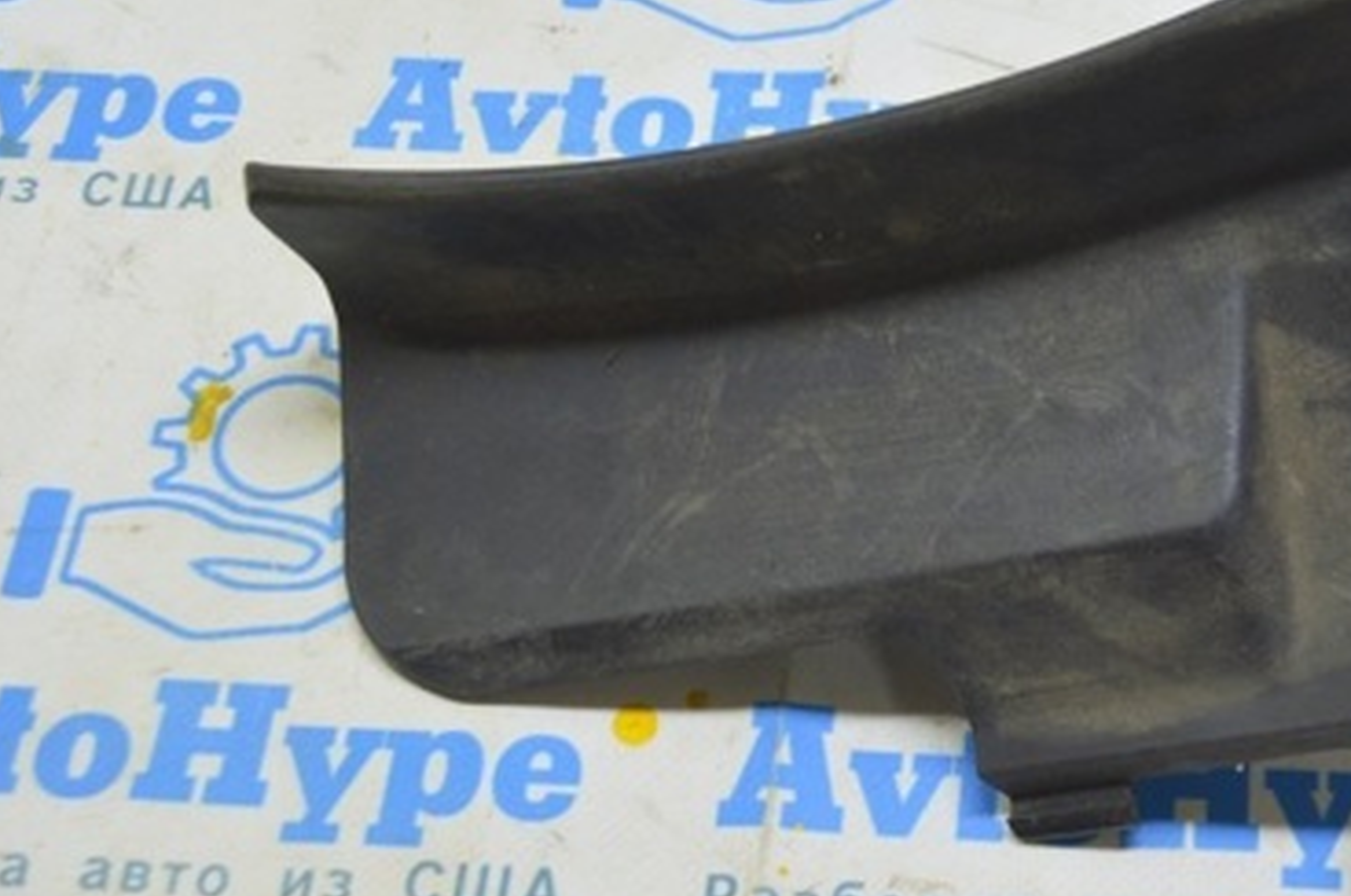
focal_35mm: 81
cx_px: 1098
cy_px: 277
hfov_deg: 24.7
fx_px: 3030
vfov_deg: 16.8
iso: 400
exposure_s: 1/20
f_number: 5.6
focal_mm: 31
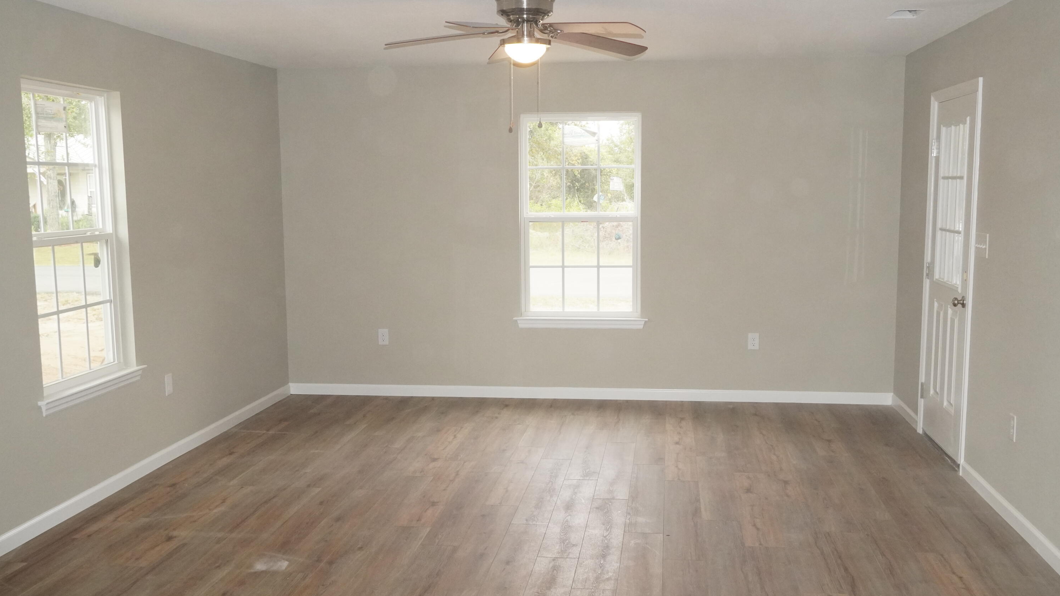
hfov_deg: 52.8
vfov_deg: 31.2
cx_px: 533
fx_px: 1068
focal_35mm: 38
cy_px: 329
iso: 3200
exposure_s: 1/160
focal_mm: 24
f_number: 5.6
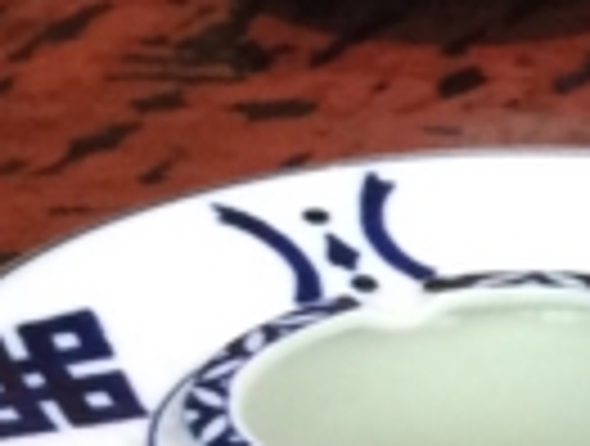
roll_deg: -1.6
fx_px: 3863
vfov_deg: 6.1
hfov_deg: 8.0
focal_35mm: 226
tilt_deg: -37.8
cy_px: 1315
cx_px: 1473
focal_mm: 4.15
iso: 160
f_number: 2.2
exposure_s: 1/30
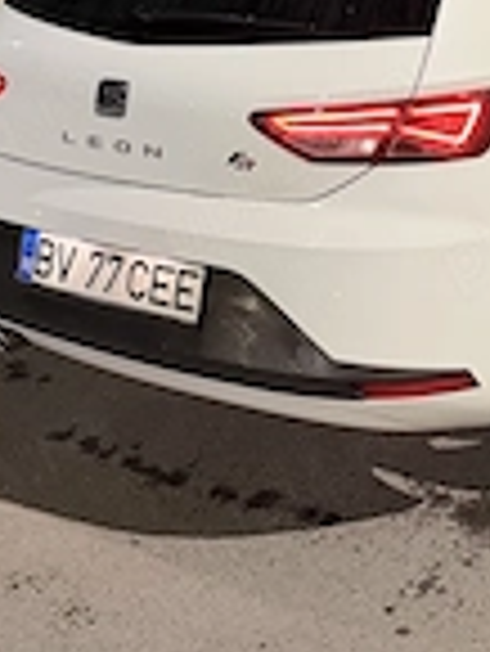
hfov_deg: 21.8
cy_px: -94
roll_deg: +1.7
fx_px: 1244
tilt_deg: -5.5
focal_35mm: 66
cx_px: 427
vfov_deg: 26.6
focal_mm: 6.76
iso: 800
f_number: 1.78
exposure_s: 1/51
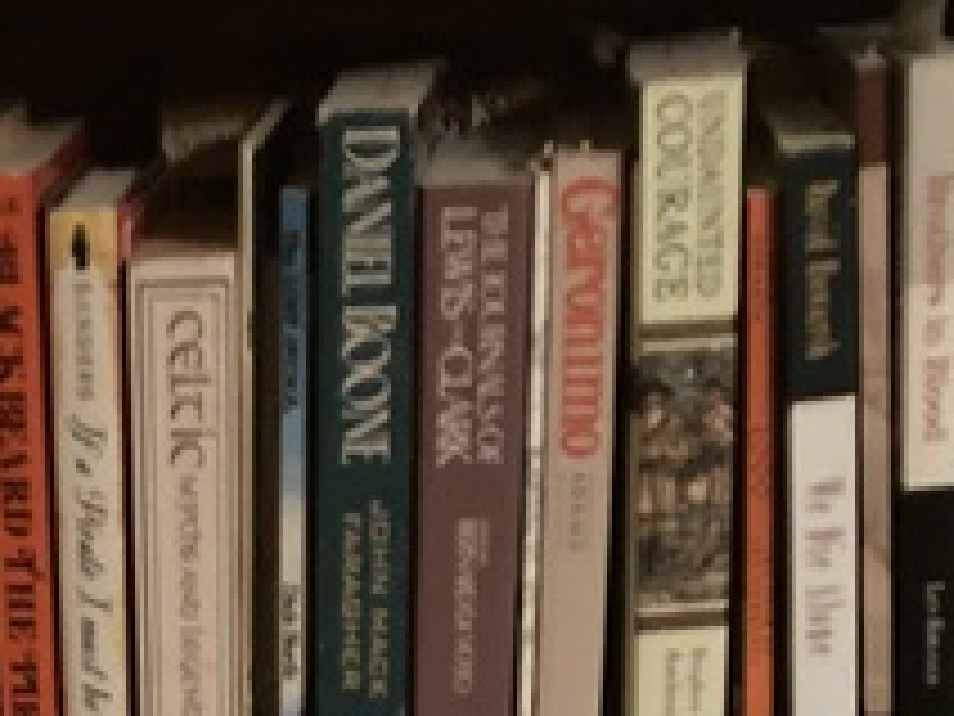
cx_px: 22
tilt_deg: -25.2
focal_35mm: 91
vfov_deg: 14.9
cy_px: 1126
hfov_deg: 20.9
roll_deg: +5.6
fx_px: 2508
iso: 640
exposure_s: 1/17
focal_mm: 3.99
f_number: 1.8
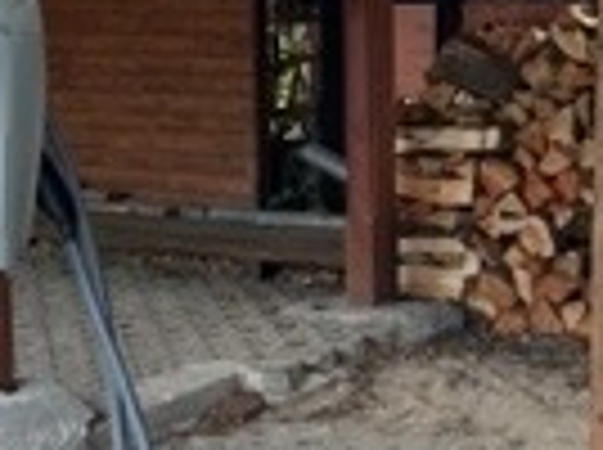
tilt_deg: -12.4
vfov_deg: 12.8
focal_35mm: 115
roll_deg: +0.8
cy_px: 369
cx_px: 148
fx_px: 2000
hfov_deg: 17.1
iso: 64
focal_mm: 6.86
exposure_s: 1/234
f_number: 1.78
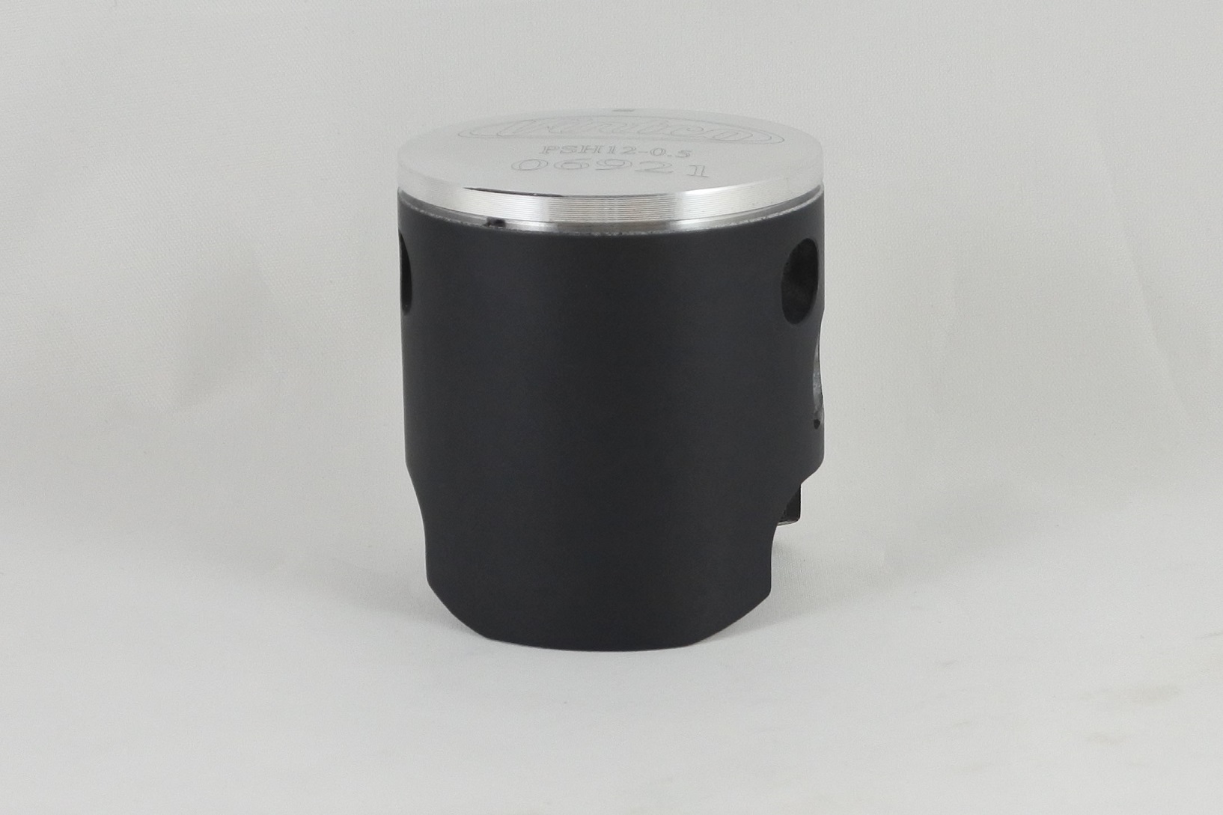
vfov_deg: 32.6
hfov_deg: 47.4
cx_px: 612
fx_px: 1393
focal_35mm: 41
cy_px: 408
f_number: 4.2
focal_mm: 15.3
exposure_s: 1/125
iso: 500
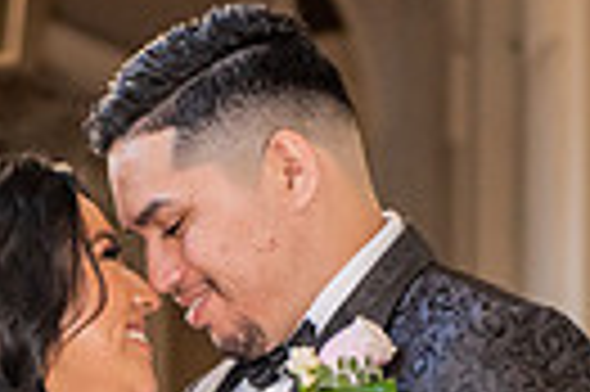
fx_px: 5598
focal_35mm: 342
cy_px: 660
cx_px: -68
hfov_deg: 6.0
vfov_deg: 4.0
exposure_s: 1/160
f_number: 2.8
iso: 800
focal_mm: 70
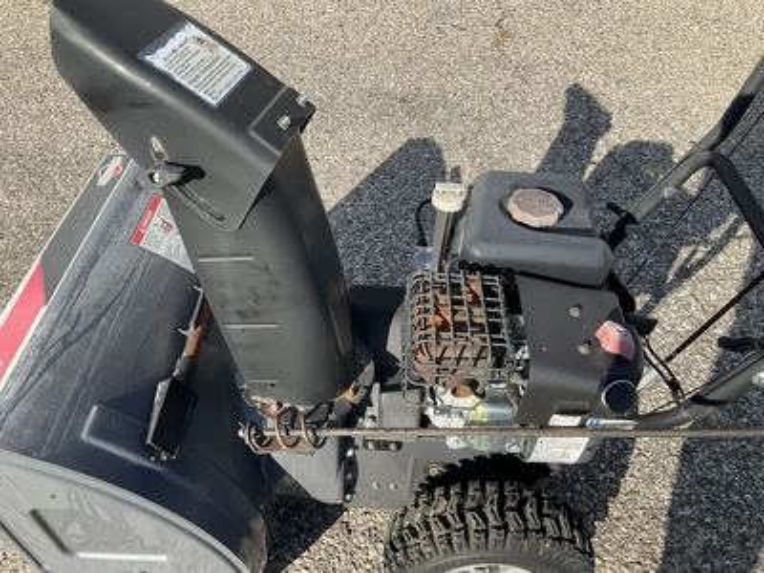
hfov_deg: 61.7
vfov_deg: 48.2
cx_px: 382
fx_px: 640
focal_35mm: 29
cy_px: 286
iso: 25
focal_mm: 3
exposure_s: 1/829
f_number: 1.8
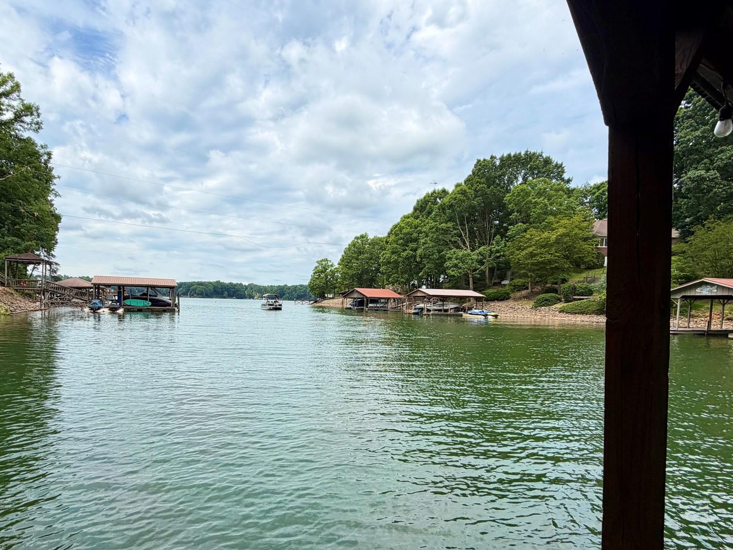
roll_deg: -0.5
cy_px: 324
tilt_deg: -3.8
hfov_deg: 83.5
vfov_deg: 68.2
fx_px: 402
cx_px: 288
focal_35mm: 19
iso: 20
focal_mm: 2.22
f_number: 2.2
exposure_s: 1/864
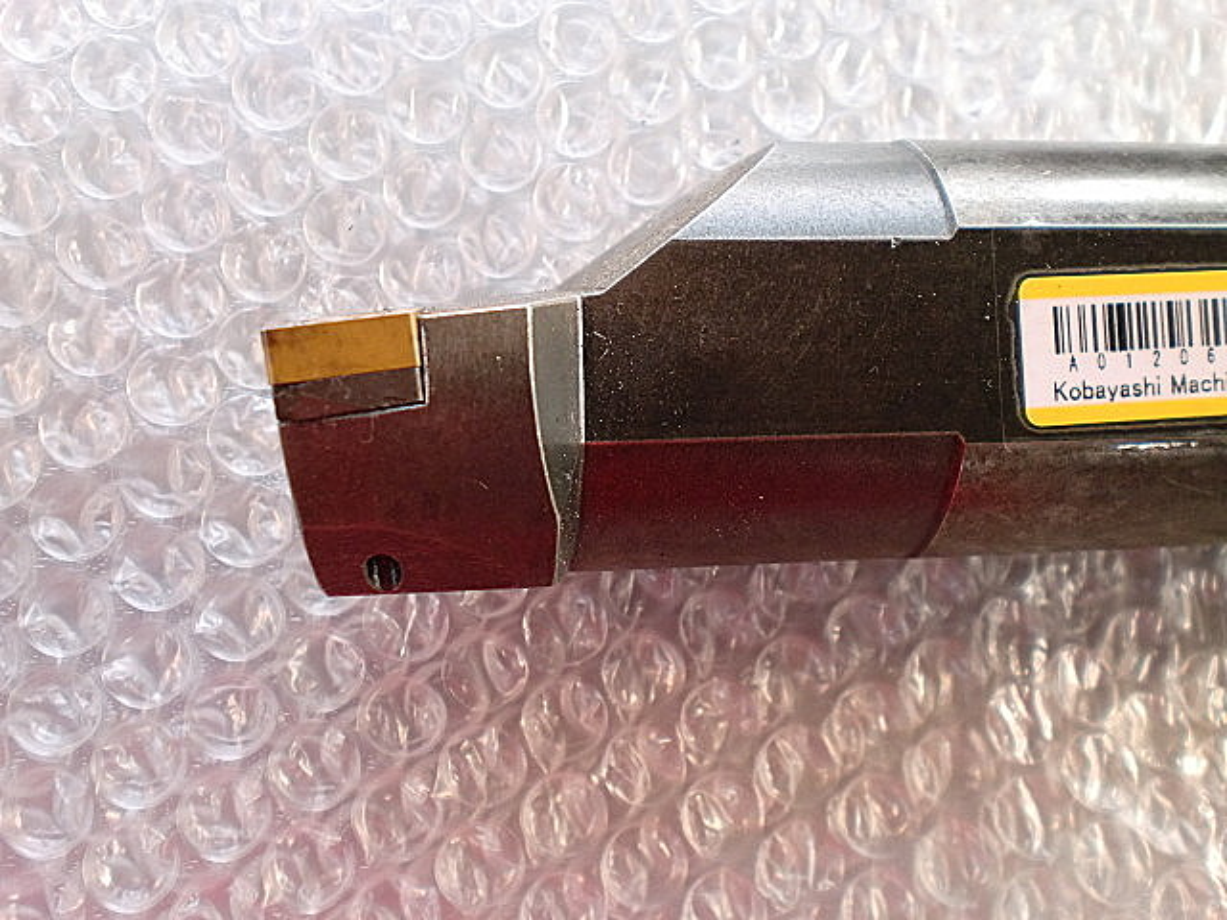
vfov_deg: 40.7
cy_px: 460
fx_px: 1241
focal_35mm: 35
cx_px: 614
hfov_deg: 52.6
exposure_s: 1/60
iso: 160
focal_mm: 6.3
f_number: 3.1
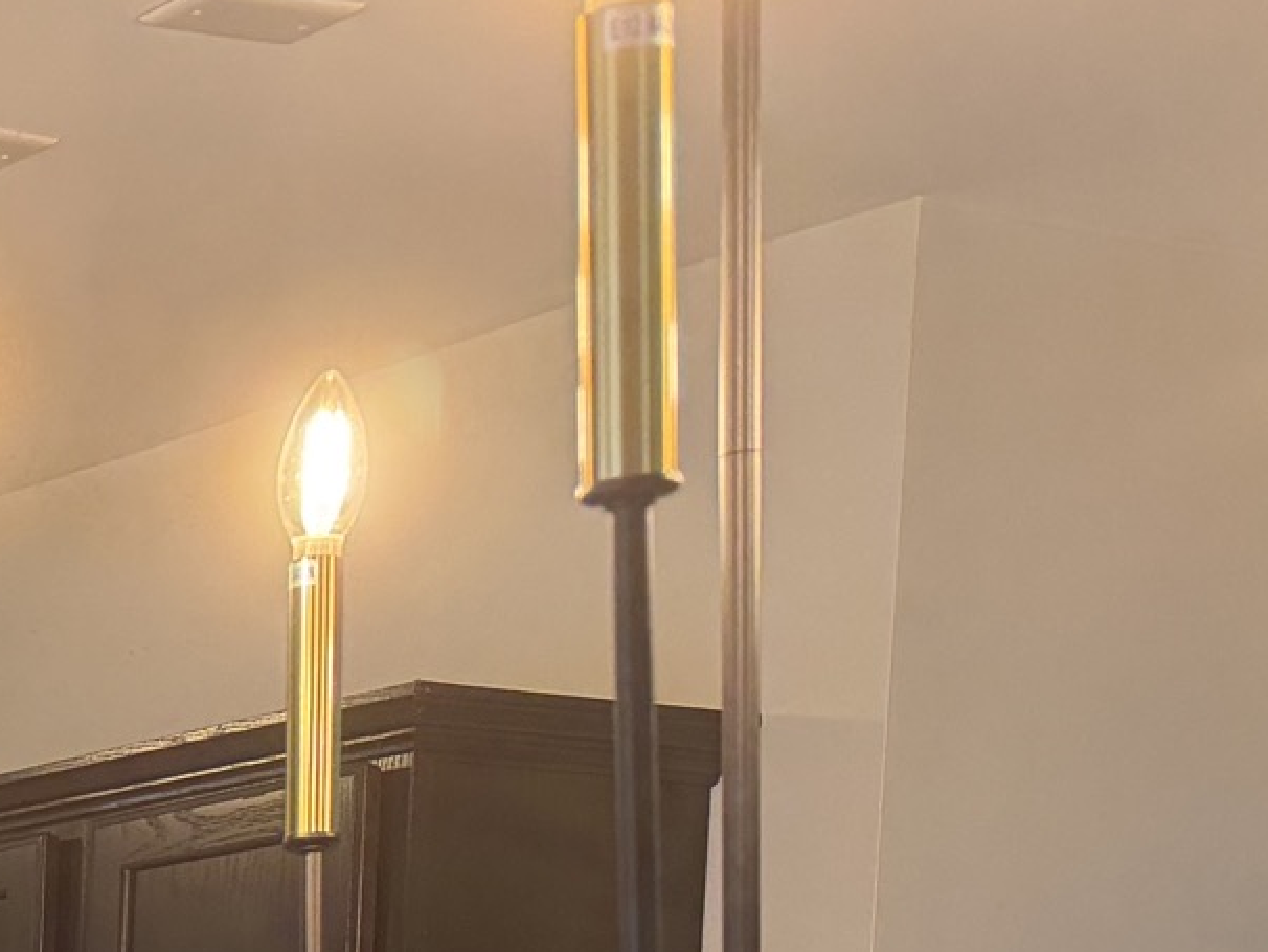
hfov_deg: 16.3
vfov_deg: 14.1
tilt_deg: -3.8
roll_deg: -1.5
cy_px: 1626
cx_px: -1203
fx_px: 3481
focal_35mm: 95
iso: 160
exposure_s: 1/60
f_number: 1.78
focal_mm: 6.76
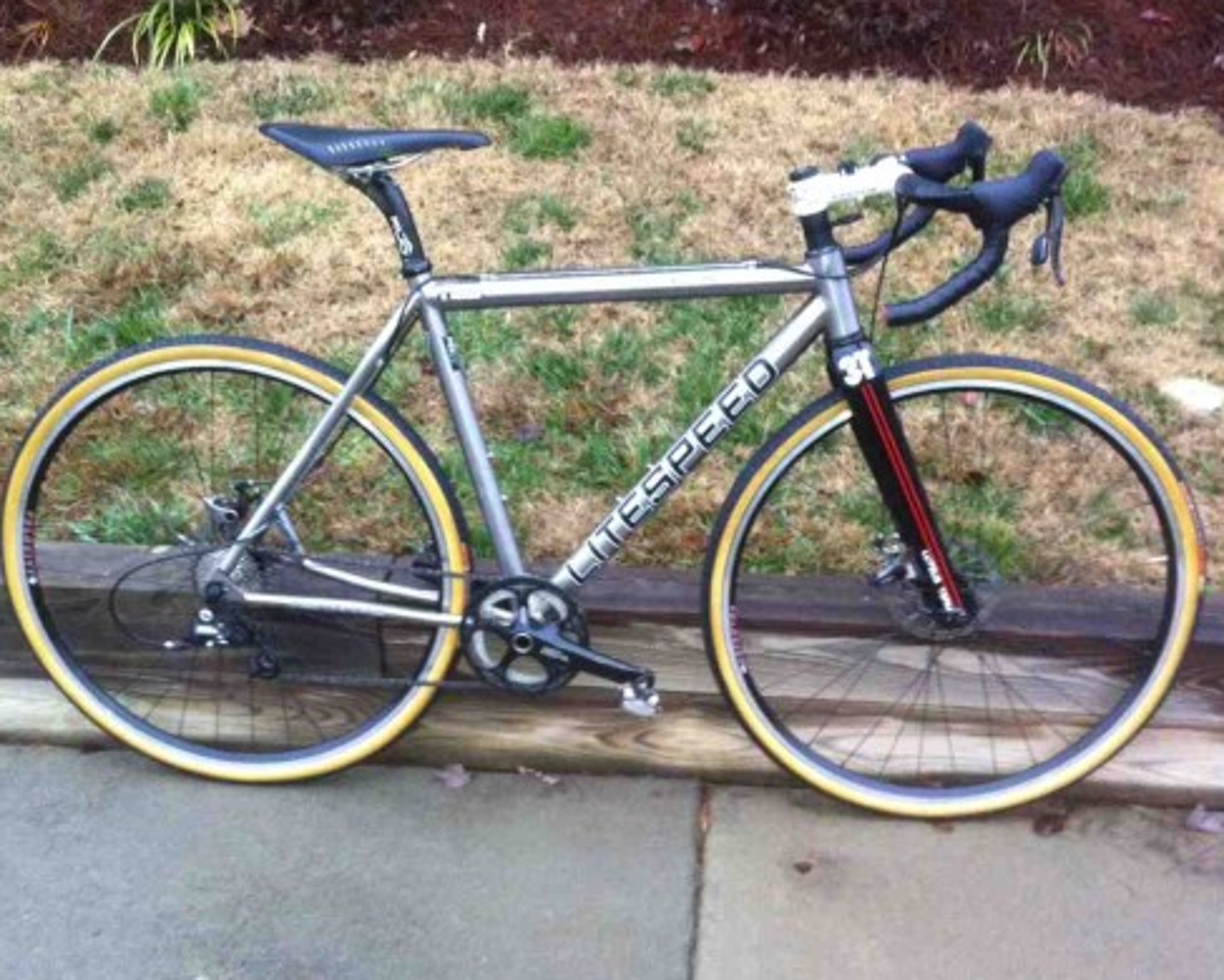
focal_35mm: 42
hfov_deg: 43.8
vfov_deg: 35.7
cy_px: 505
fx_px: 1522
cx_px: 613
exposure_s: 1/15
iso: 320
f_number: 2.8
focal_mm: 3.85
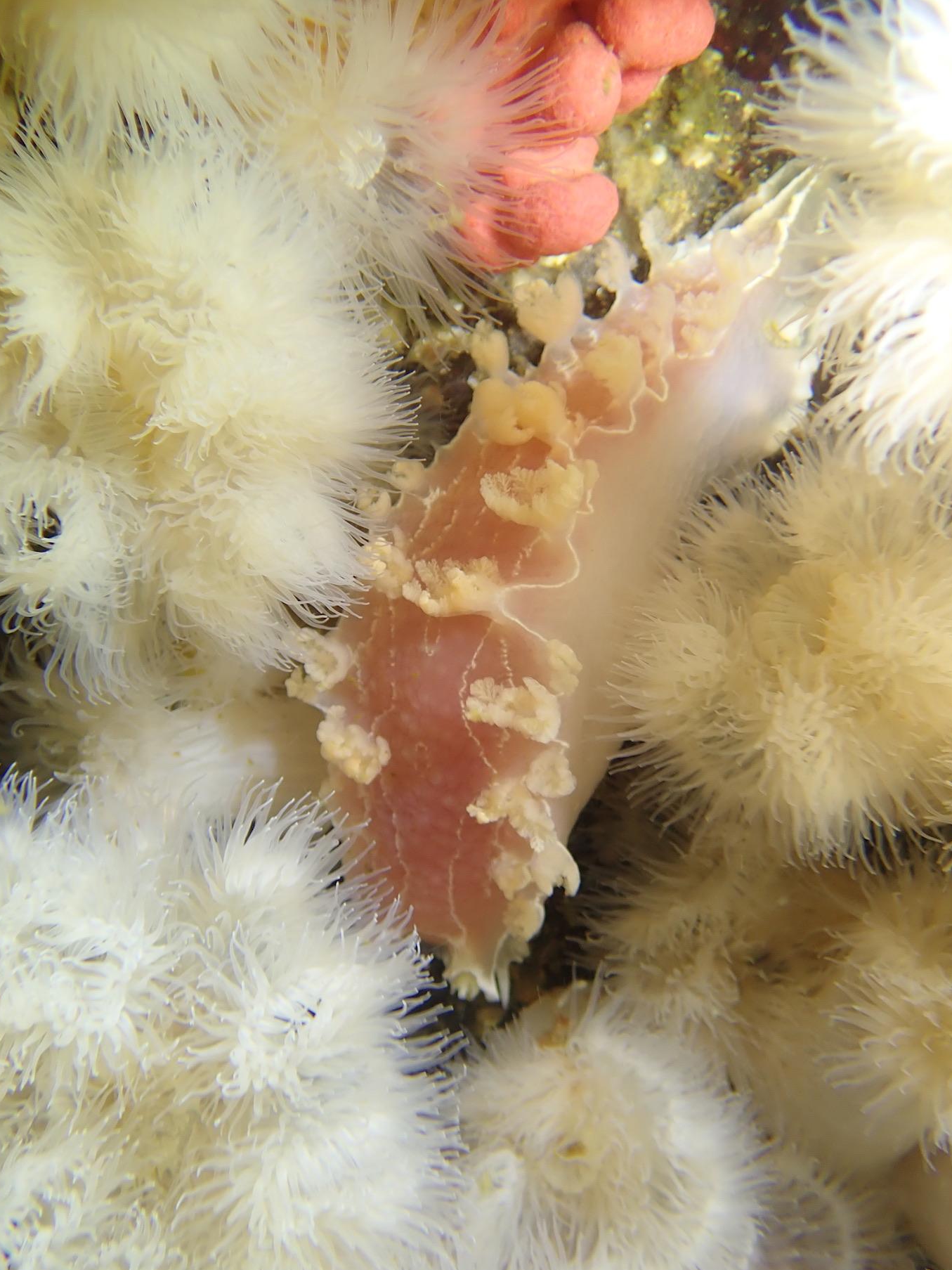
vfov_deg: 53.9
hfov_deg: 41.8
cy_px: 673
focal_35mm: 34
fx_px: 1247
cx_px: 477
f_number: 6.3
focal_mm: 5.5
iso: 100
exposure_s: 1/30
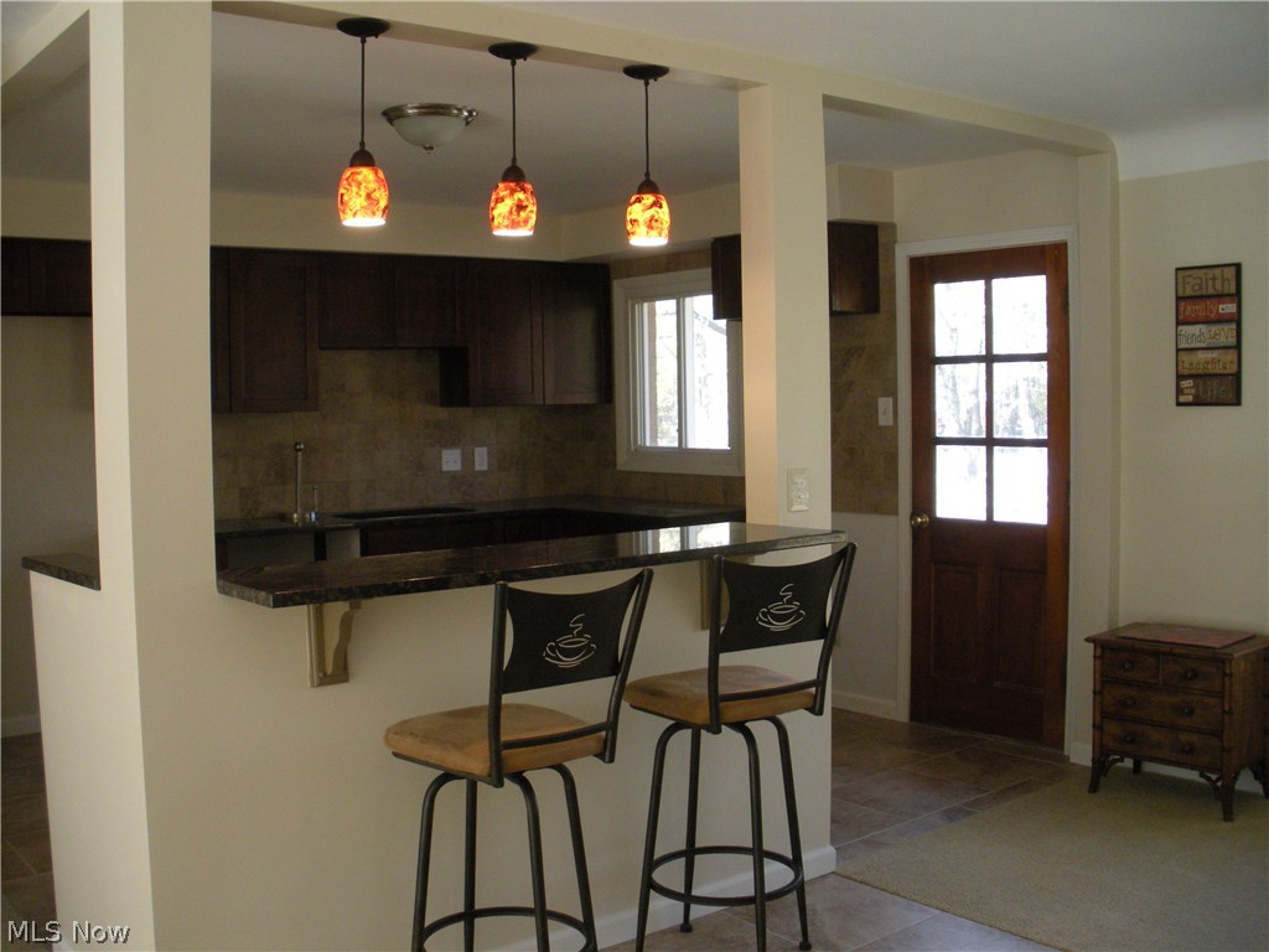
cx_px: 634
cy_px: 476
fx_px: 1320
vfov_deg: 39.7
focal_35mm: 36
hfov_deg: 51.4
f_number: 3.5
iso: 224
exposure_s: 1/60
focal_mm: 6.3
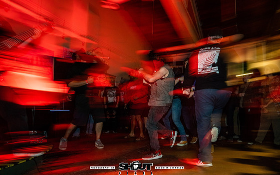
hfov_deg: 90.4
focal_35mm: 18
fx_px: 137
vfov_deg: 64.7
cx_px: 162
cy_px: 99
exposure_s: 1/10
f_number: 2.8
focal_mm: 14
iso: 320
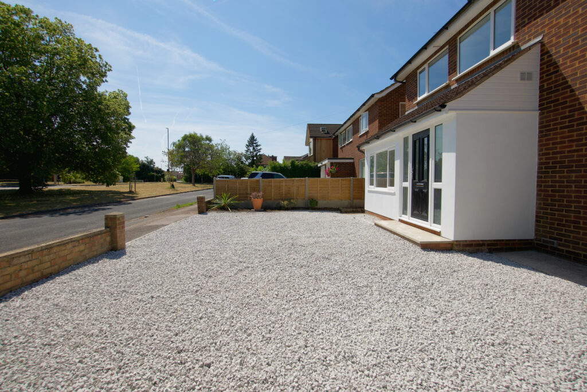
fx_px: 245
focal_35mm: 15
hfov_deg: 100.4
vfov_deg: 77.3
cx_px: 294
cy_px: 196
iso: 100
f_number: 8
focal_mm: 10
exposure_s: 1/500
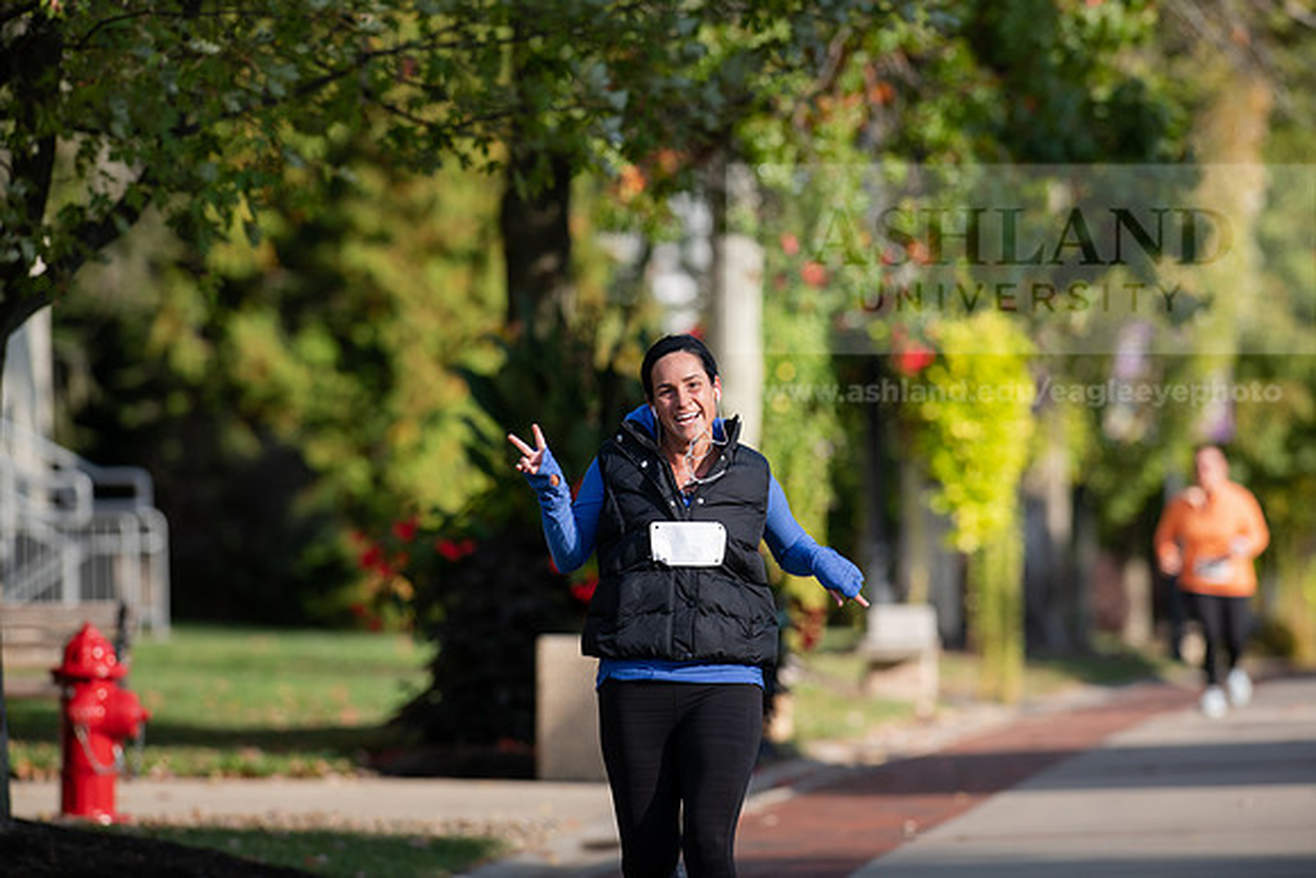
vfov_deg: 4.6
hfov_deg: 6.9
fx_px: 10969
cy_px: 439
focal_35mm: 300
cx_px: 658
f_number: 4.5
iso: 200
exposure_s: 1/640
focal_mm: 300
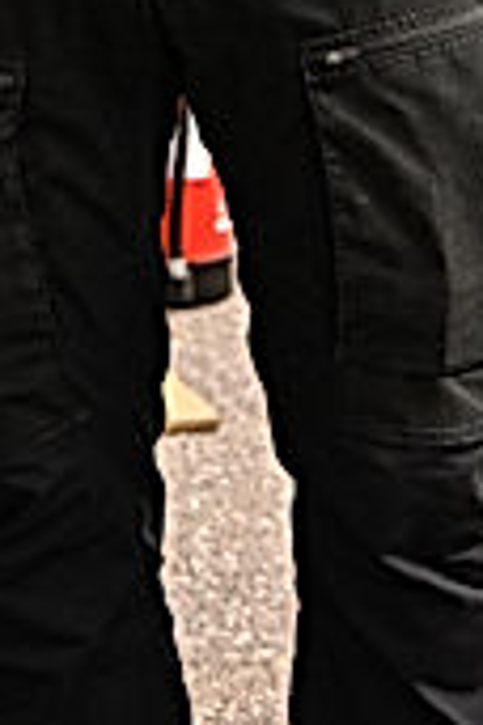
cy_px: -466
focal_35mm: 198
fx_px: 3984
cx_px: -117
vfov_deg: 10.0
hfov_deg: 6.9
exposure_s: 1/2000
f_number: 2.8
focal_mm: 33
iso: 200
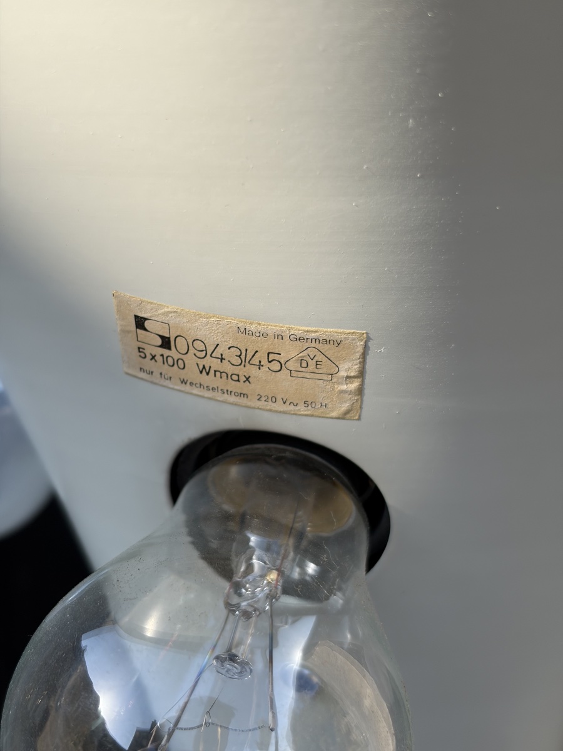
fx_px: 1128
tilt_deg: -18.1
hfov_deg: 28.0
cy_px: 376
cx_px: 282
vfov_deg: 36.8
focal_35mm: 52
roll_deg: -0.1
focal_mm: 5.96
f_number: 1.6
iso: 32
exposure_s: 1/801
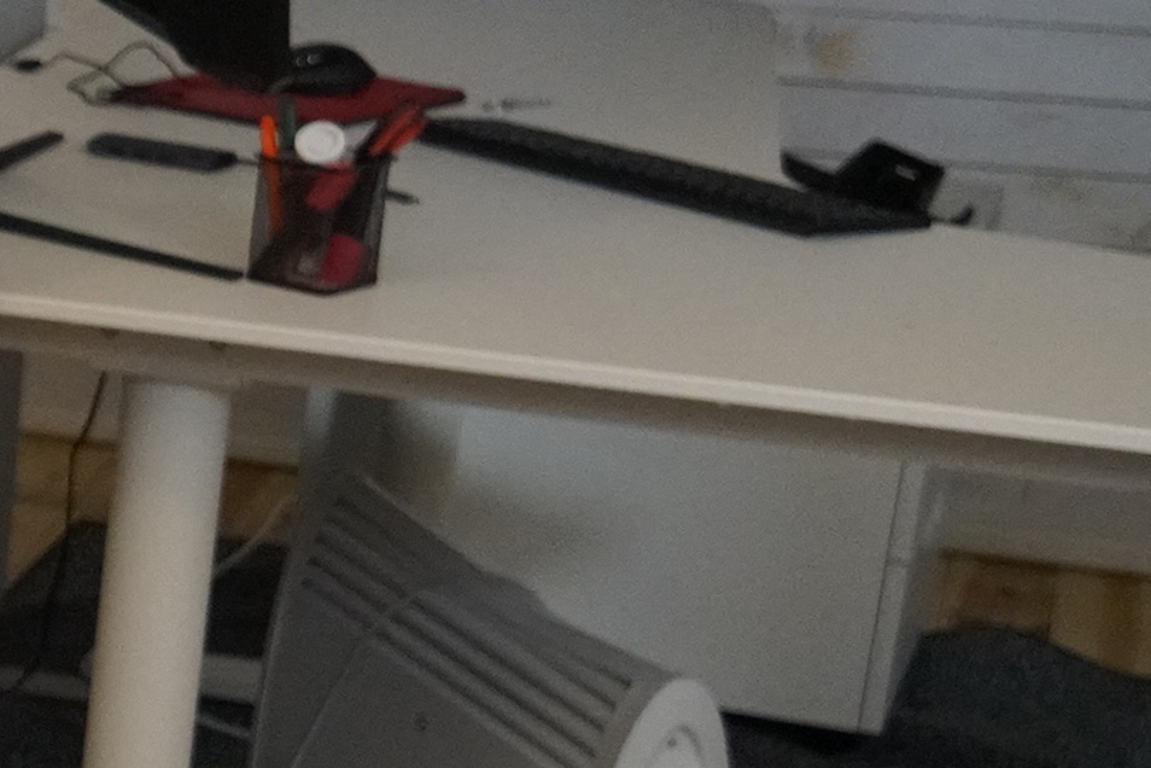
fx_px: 3772
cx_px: -1411
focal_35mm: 118
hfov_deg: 13.7
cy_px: 512
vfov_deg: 11.6
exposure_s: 1/160
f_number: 4
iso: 5000
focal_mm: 24
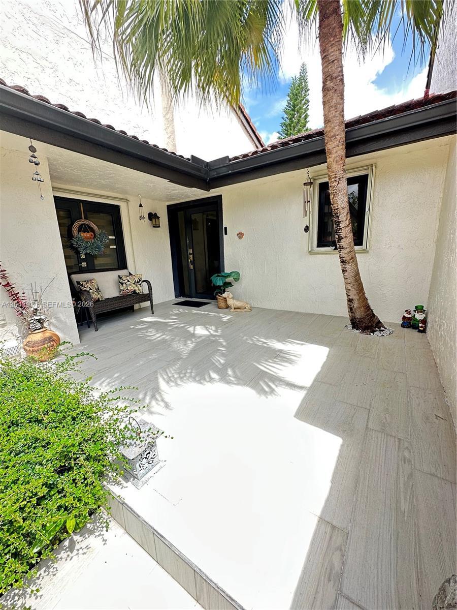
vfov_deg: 102.1
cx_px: 228
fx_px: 246
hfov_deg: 85.7
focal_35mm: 14
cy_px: 305
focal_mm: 2.22
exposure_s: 1/141
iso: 40
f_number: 2.2
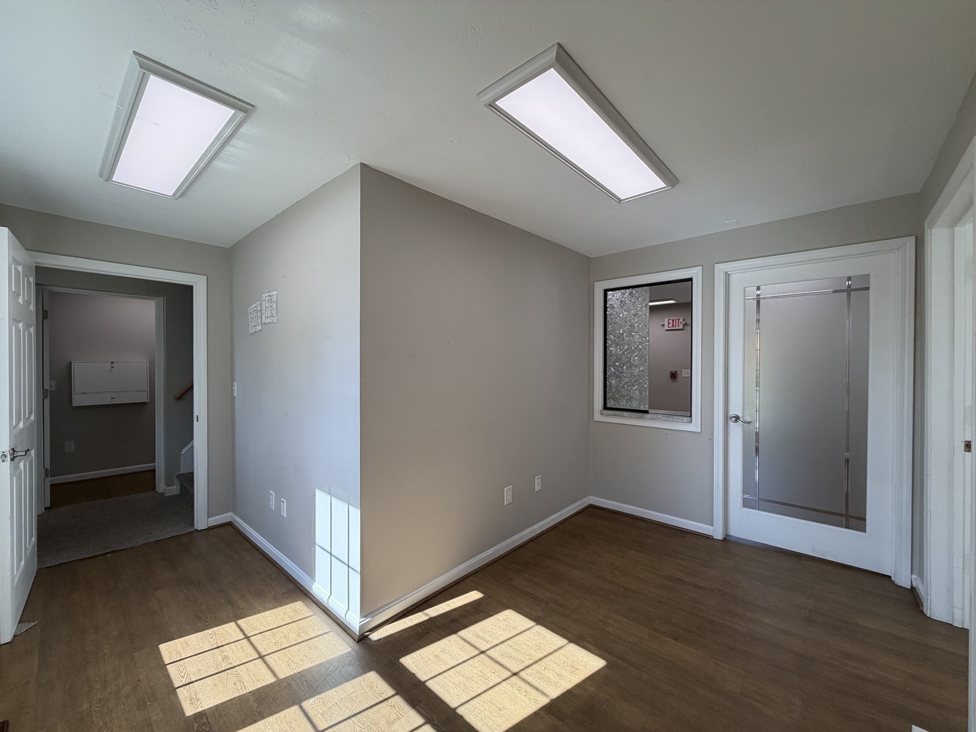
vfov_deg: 85.7
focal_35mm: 14
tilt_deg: -0.7
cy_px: 366
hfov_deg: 102.1
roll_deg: -0.1
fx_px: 395
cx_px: 488
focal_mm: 2.22
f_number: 2.2
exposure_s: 1/238
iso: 64
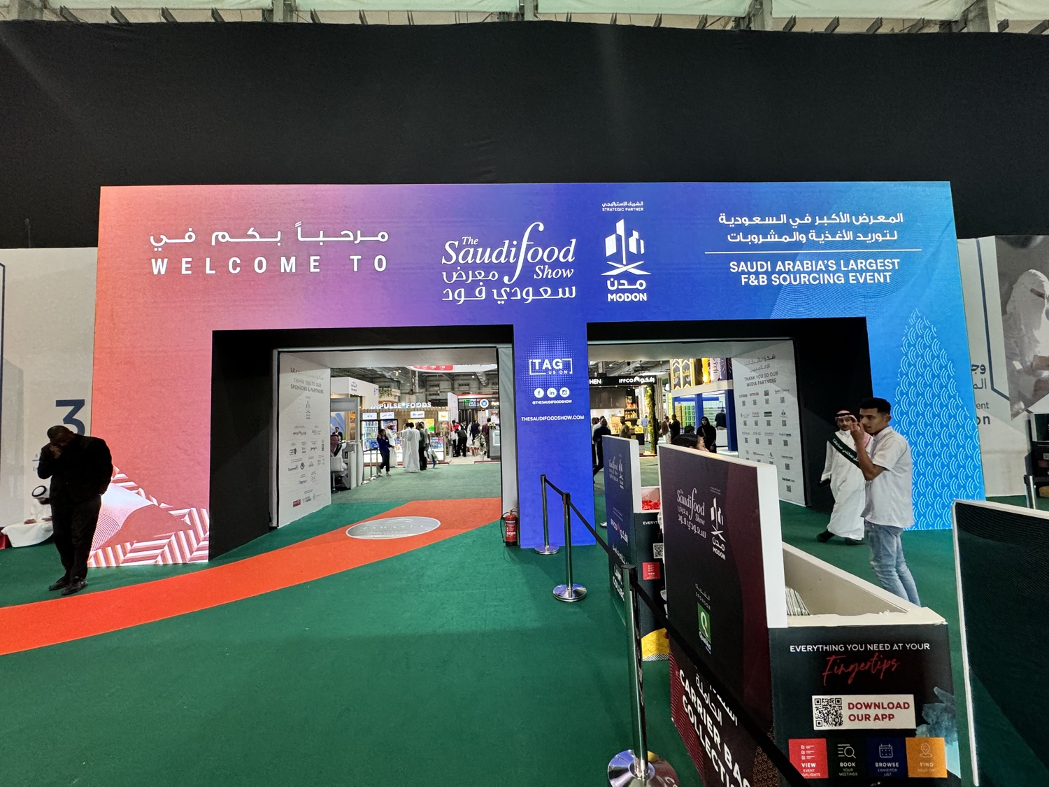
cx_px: 524
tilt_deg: +3.3
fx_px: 424
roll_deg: +1.9
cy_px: 394
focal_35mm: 14
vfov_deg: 85.7
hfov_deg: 102.1
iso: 250
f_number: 2.2
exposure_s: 1/81
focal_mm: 2.22
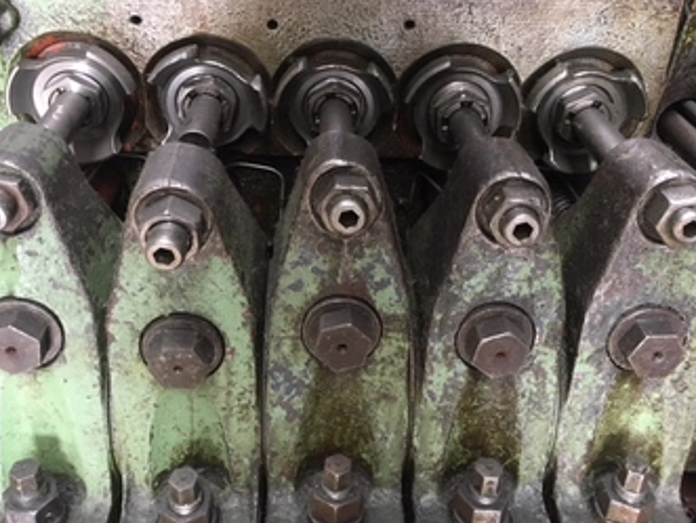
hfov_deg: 52.6
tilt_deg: -32.0
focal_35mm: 35
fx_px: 704
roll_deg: -2.6
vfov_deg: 40.7
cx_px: 341
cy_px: 223
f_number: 2.2
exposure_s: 1/33
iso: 160
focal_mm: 4.15
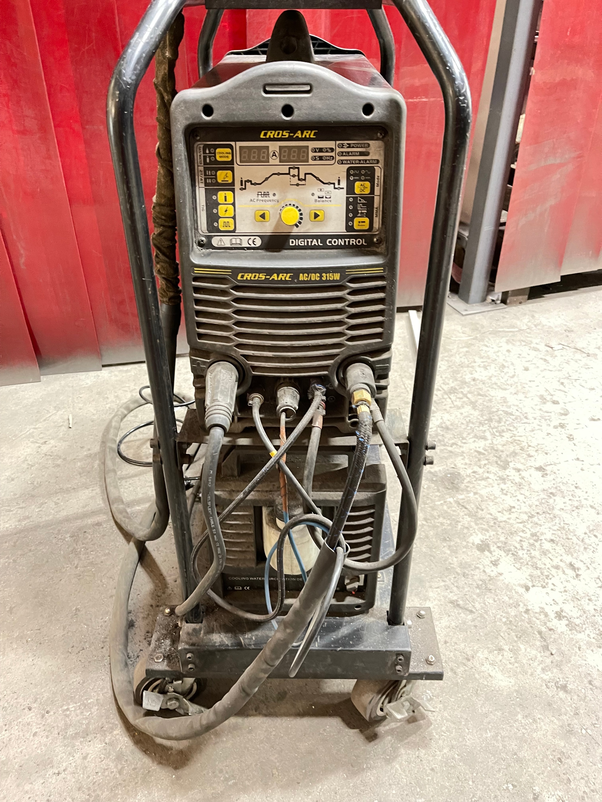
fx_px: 603
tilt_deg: -34.3
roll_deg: +0.5
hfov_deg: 53.1
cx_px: 301
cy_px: 401
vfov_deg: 67.3
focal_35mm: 26
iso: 1000
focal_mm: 5.1
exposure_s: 1/26
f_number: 1.6
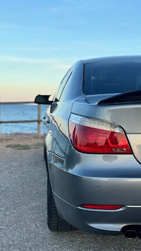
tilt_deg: -3.0
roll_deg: -1.7
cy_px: 125
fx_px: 352
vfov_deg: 39.2
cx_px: 74
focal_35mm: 53
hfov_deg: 22.6
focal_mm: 6.76
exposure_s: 1/1215
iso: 64
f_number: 1.78
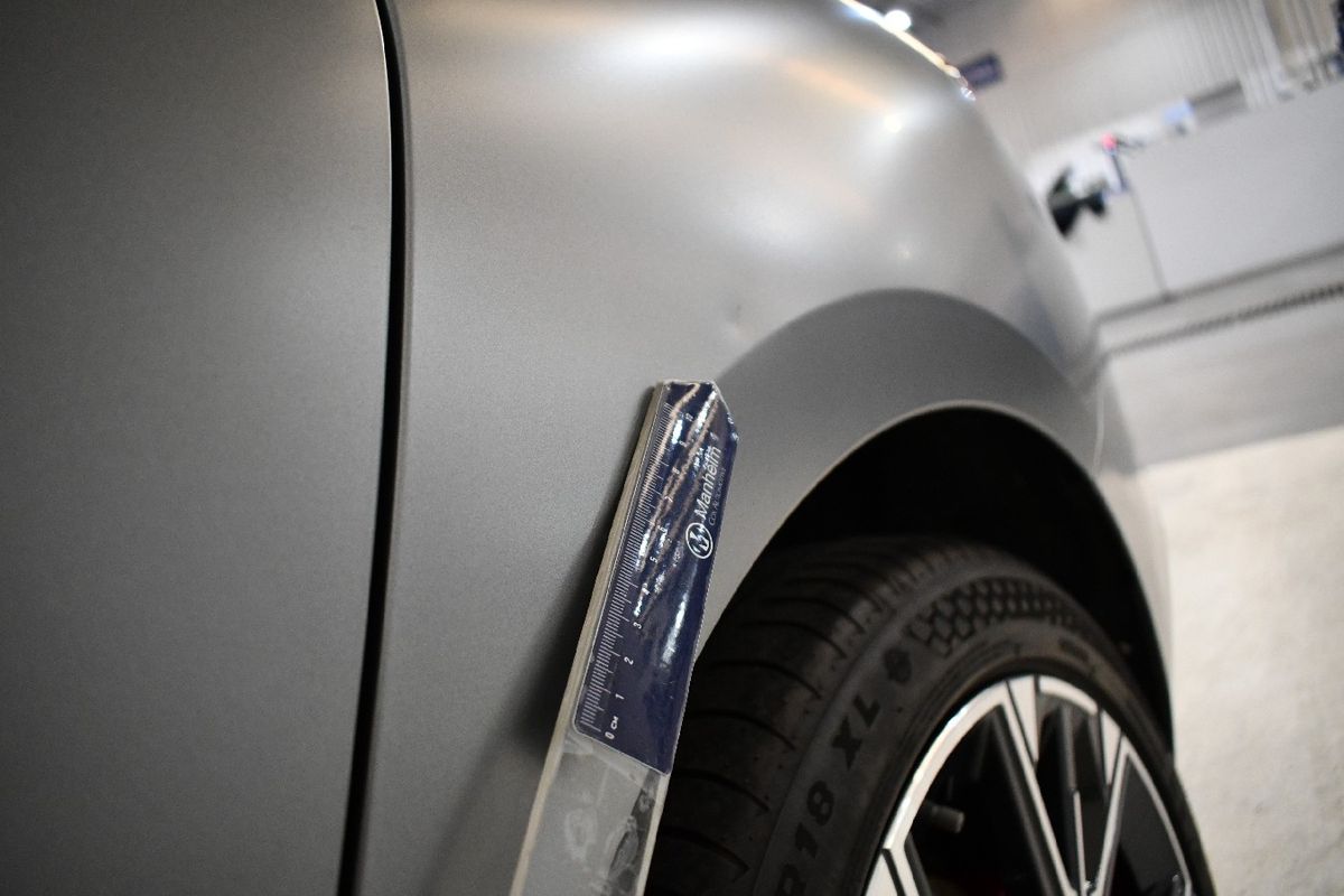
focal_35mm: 27
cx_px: 672
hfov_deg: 67.4
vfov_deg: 47.9
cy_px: 448
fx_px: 1008
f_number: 3.5
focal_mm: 18
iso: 2000
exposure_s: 1/125
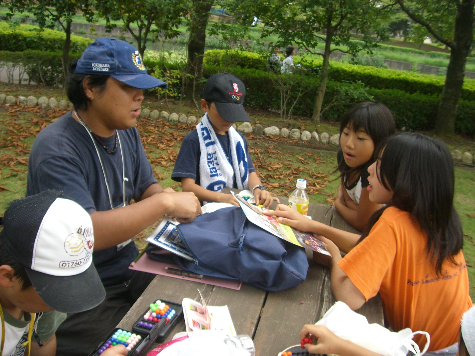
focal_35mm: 38
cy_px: 178
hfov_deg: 49.0
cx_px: 238
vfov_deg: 37.7
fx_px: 521
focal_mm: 6.2
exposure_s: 1/160
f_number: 2.7
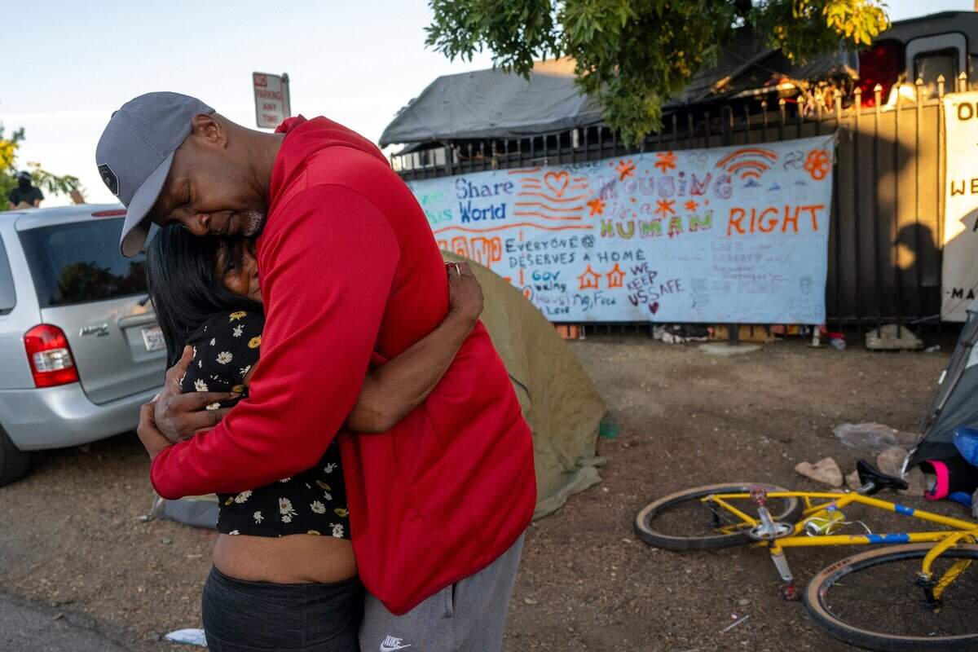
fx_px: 652
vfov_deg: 53.1
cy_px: 326
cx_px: 489
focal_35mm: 24
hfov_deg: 73.7
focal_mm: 24
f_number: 4
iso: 1600
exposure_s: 1/1250
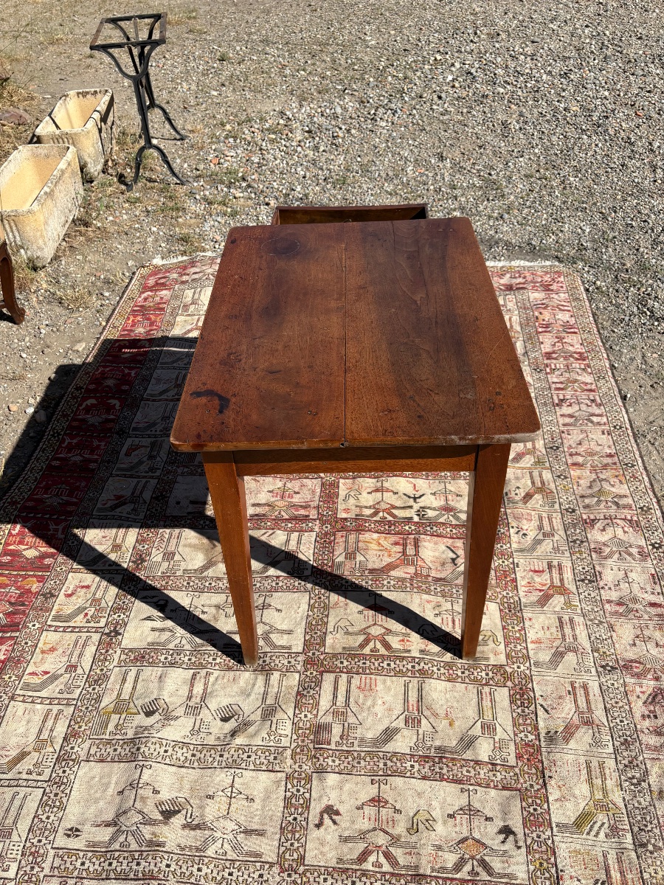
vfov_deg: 67.3
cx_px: 332
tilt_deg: -40.1
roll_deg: +3.8
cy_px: 442
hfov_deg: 53.1
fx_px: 665
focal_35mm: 26
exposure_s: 1/4065
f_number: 1.6
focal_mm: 5.96
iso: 50
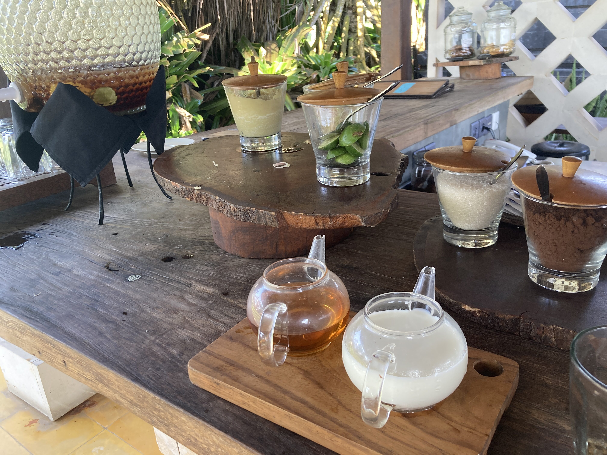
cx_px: 304
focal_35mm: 28
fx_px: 491
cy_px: 228
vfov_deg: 49.7
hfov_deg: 63.4
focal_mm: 3.99
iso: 80
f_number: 1.8
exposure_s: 1/121
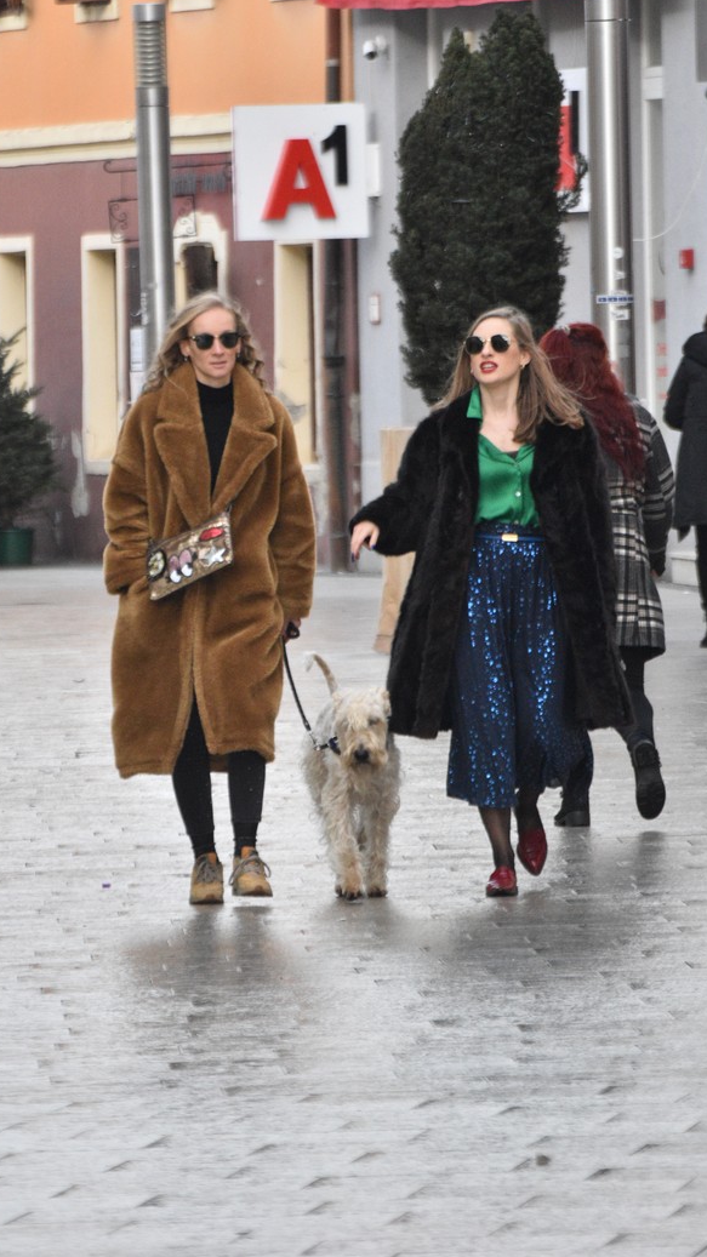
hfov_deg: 3.4
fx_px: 12003
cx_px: 323
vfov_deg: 6.0
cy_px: 605
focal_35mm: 360
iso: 2000
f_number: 5.3
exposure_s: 1/1600
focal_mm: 220
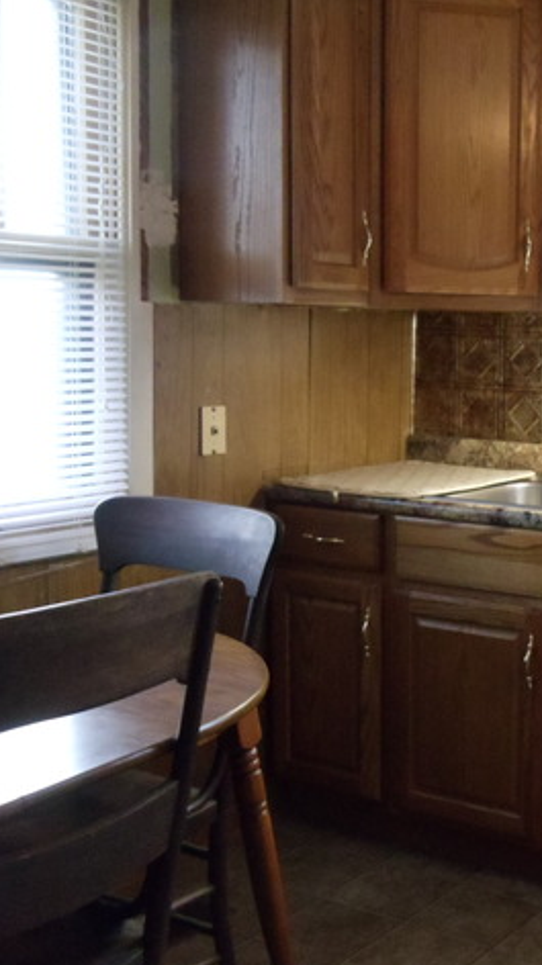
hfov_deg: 18.1
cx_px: 524
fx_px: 1663
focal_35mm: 65
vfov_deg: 32.4
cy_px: 489
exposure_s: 1/80
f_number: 3.5
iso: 800
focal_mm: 6
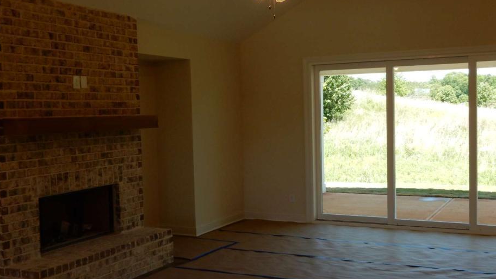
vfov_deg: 27.7
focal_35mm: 43
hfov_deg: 47.1
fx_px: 566
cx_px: 293
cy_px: 135
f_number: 4
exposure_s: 1/100
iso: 125
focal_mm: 5.4
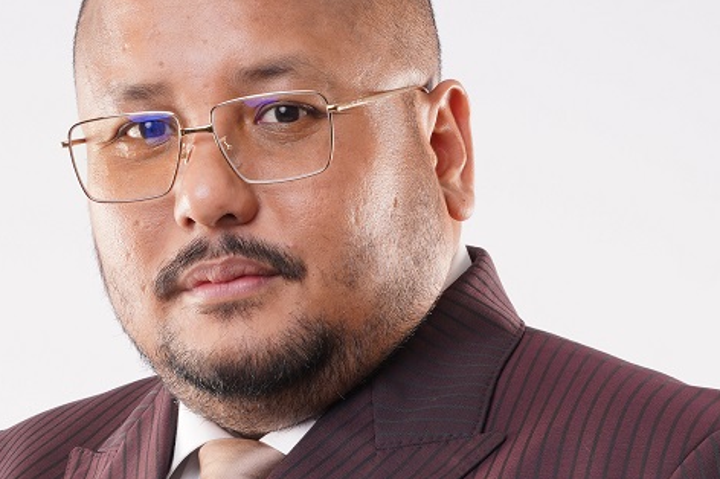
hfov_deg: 19.7
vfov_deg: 13.1
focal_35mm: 104
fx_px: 2078
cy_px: 252
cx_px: 339
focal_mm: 49
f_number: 11
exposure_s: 1/100
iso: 160
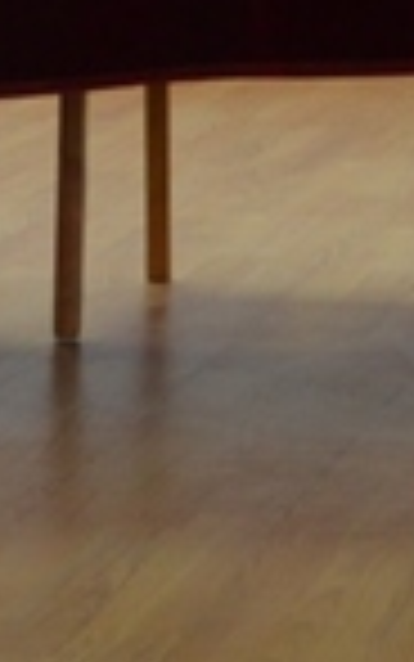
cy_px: -669
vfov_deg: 8.1
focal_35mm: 245
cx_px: 297
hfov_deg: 5.4
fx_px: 4419
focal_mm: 24
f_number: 4
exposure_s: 1/60
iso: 560
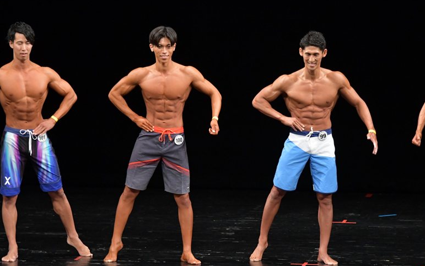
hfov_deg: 8.0
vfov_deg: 5.0
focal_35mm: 261
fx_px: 3023
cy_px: 139
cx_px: 213
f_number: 5.6
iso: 3200
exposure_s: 1/400
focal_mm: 170
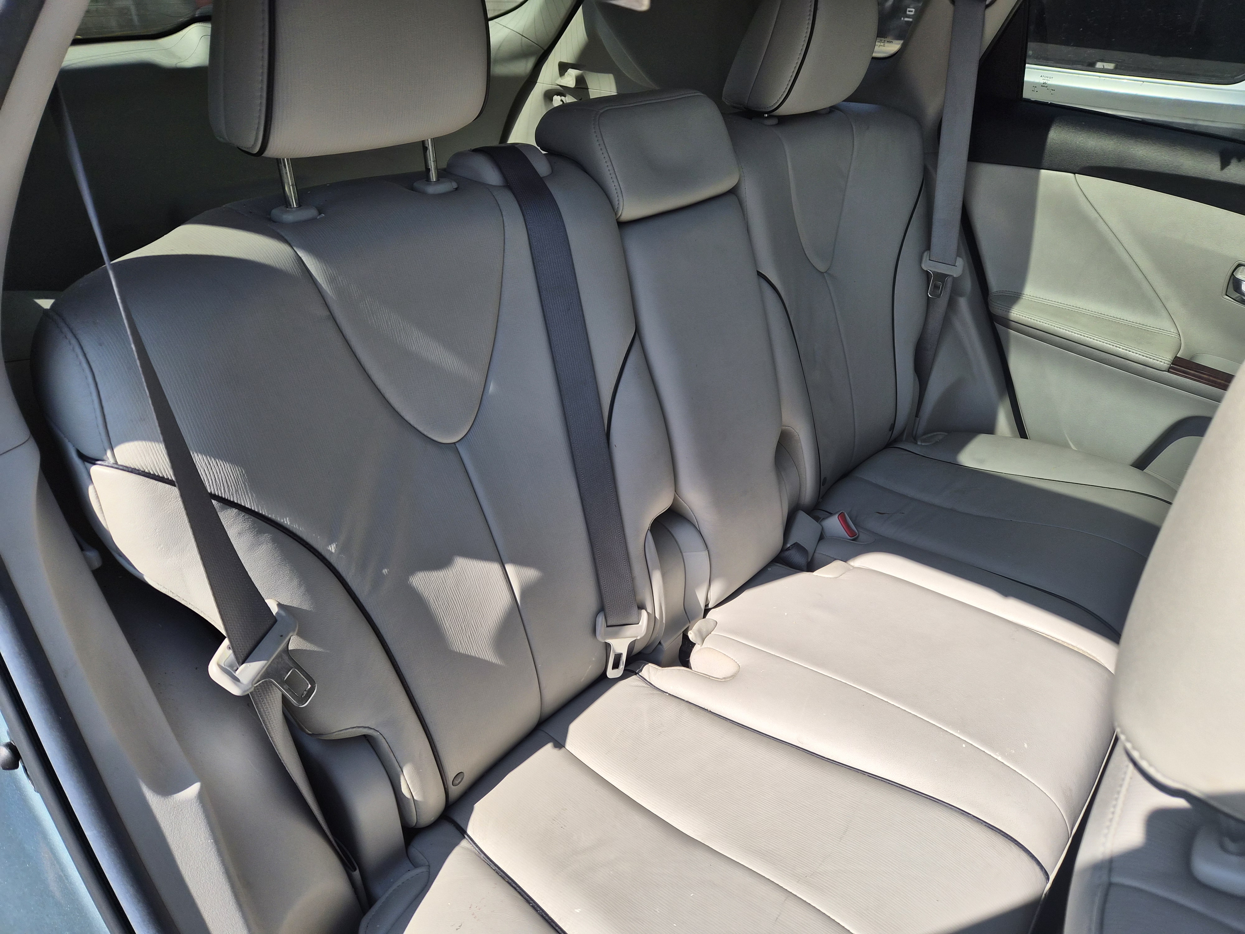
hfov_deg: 73.9
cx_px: 622
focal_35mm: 23
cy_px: 467
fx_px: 827
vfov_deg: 58.9
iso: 80
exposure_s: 1/2640
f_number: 1.8
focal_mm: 5.4
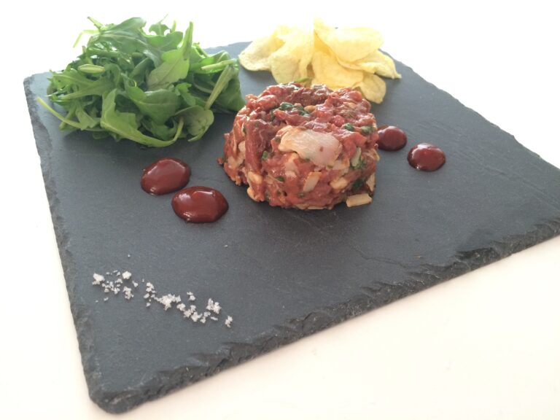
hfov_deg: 61.7
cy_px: 210
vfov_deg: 48.2
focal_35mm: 29
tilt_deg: -41.5
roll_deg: -3.9
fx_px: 469
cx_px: 280
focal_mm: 4.15
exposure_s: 1/33
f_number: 2.2
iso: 200
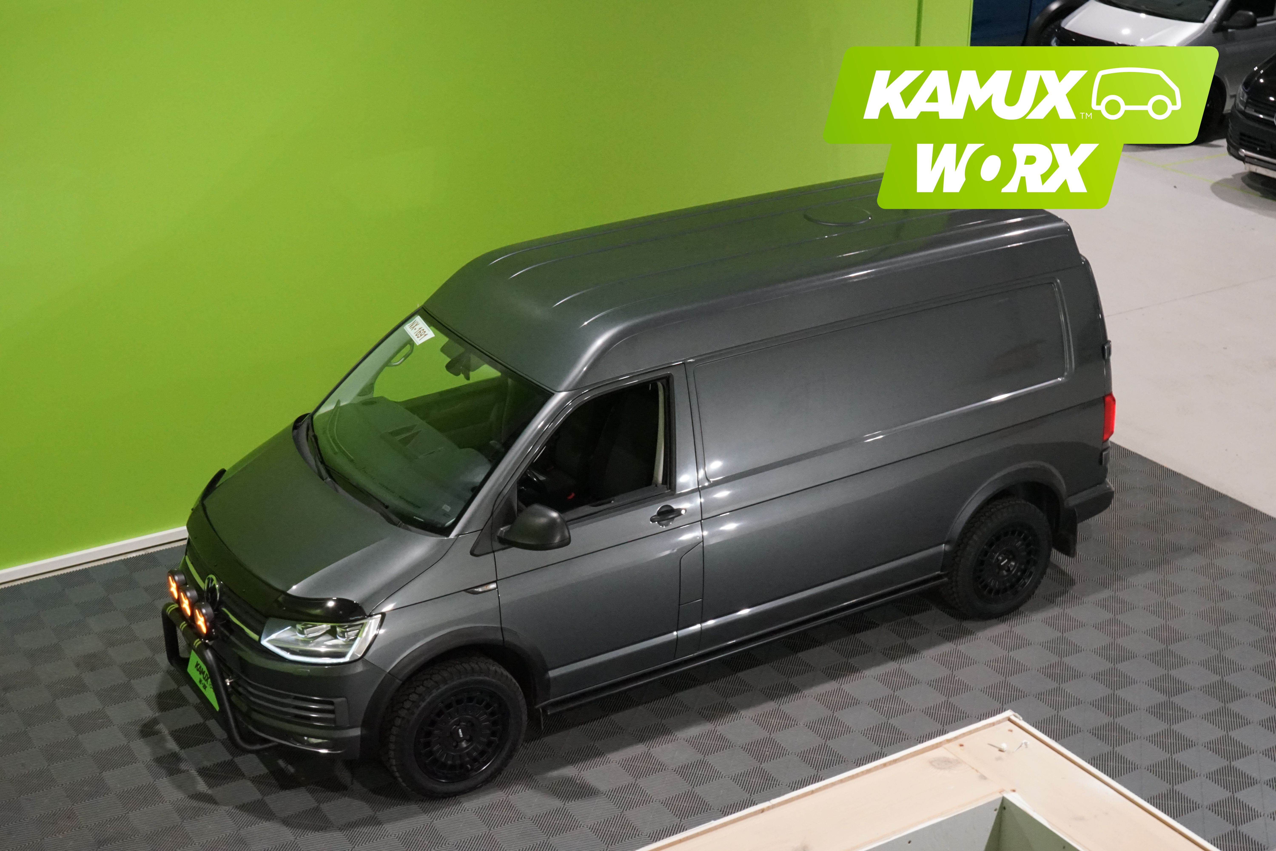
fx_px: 1808
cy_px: 426
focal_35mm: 51
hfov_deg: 38.9
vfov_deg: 26.5
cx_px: 638
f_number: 25
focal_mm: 51
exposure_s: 1/20
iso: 6400
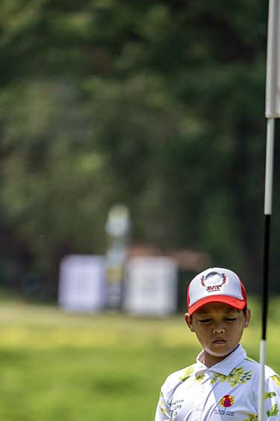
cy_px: 435
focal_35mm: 506
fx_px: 5906
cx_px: 214
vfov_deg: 4.1
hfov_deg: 2.7
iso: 400
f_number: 2.8
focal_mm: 200
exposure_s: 1/5000
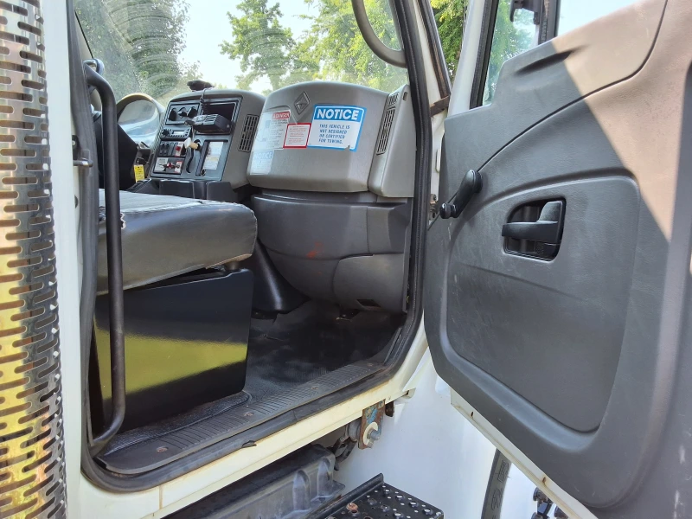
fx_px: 560
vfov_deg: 49.7
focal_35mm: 28
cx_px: 346
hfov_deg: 63.4
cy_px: 260
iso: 32
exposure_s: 1/265
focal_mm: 2.91
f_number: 1.9
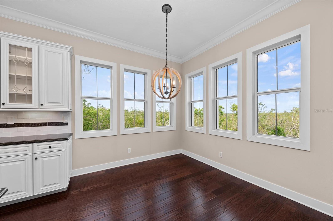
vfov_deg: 81.1
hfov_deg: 104.3
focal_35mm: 14
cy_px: 110
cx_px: 166
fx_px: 129
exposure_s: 1/20
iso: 400
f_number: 8
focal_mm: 14
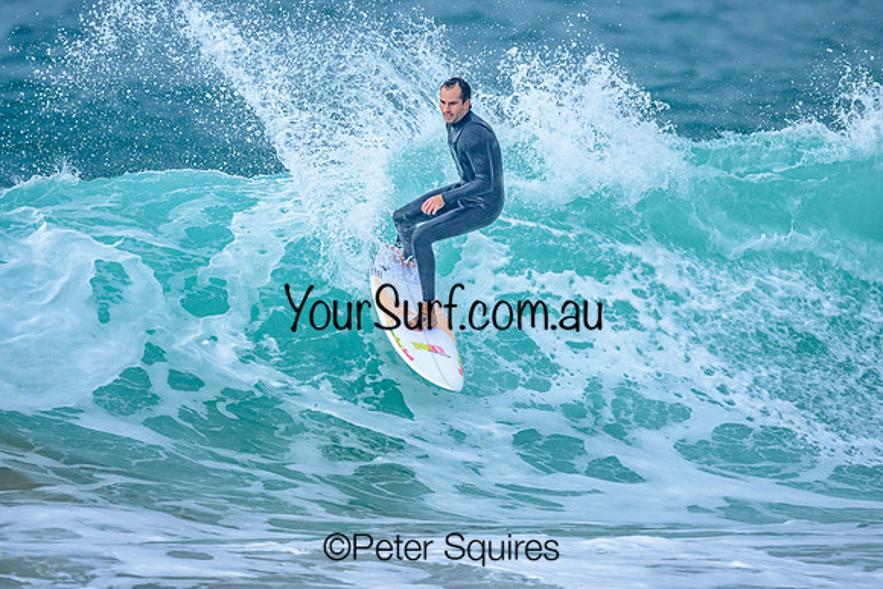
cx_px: 450
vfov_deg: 1.3
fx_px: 26847
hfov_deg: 1.9
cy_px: 194
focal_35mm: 1094
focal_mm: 800
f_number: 6.3
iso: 640
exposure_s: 1/2000
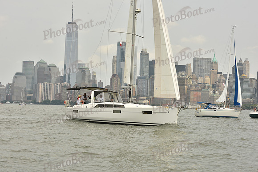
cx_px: 129
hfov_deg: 28.8
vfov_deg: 19.5
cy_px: 86
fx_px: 502
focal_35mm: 70
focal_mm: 70
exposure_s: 1/640
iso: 250
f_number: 11
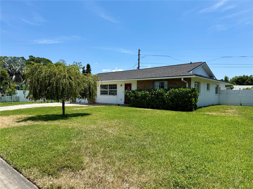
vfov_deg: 56.8
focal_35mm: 24
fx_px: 175
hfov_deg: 71.6
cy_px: 94
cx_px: 126
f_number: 1.78
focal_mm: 6.76
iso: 80
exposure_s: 1/4975
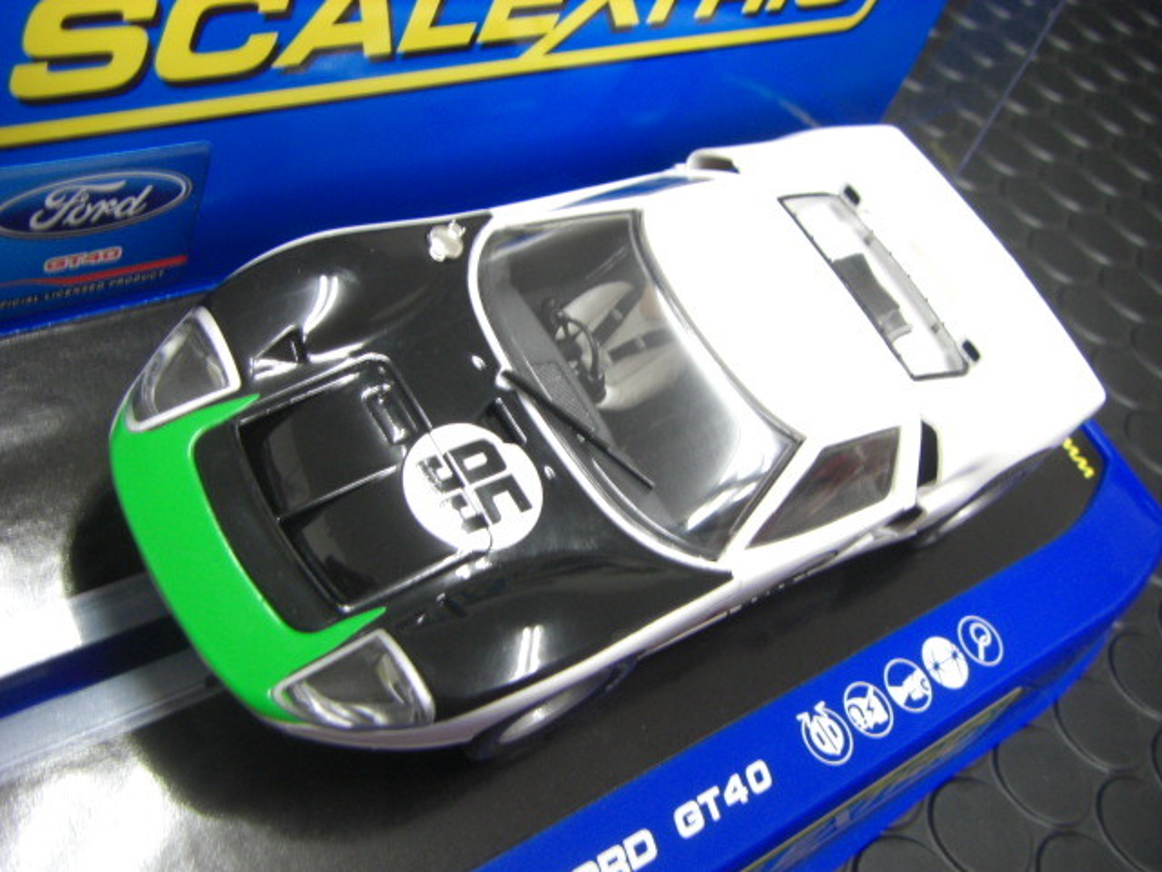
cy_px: 436
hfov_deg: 42.9
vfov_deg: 32.9
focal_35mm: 44
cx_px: 581
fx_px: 1477
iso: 200
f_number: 3.5
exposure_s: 1/13
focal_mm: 7.4
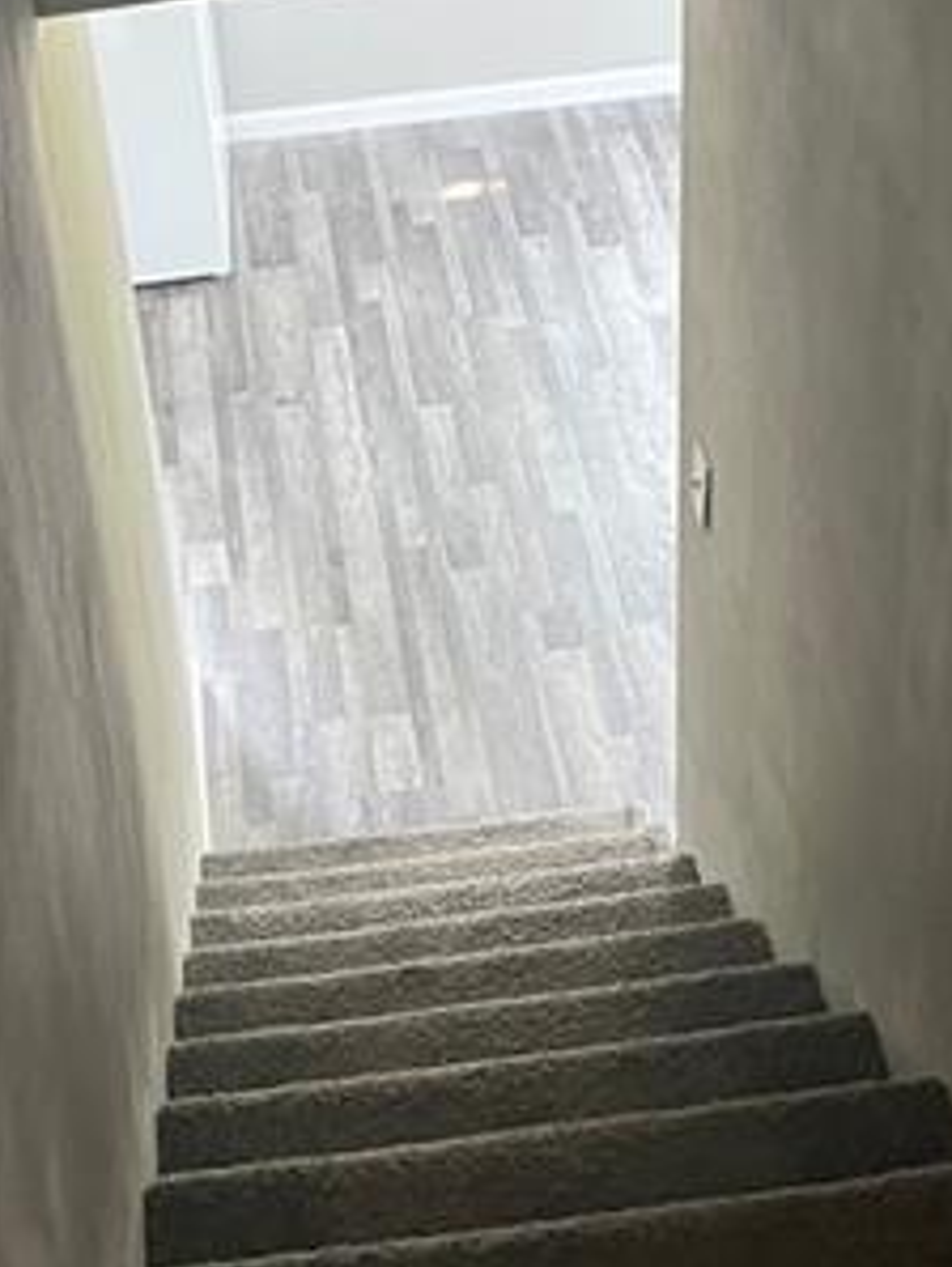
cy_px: 663
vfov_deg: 28.9
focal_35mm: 67
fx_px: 2453
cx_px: 378
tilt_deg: -40.9
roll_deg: +5.5
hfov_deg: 21.9
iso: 500
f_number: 1.6
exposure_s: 1/60
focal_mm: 5.1
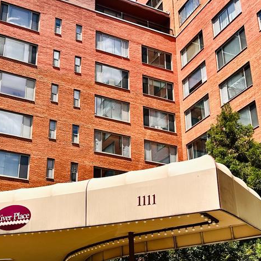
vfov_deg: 36.5
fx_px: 392
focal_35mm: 46
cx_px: 91
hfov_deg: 36.5
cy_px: 168
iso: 80
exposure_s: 1/2203
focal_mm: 6.86
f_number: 1.78
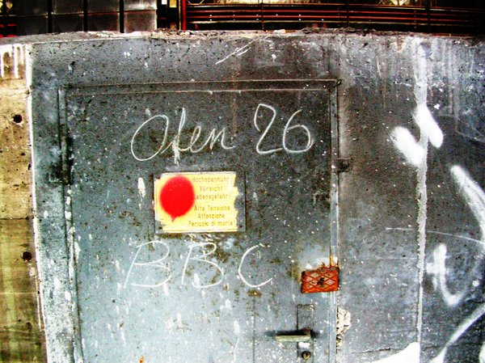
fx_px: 490
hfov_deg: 52.7
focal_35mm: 35
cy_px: 182
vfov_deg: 40.6
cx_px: 242
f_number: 2.8
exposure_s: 1/3.1
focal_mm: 5.8
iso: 200
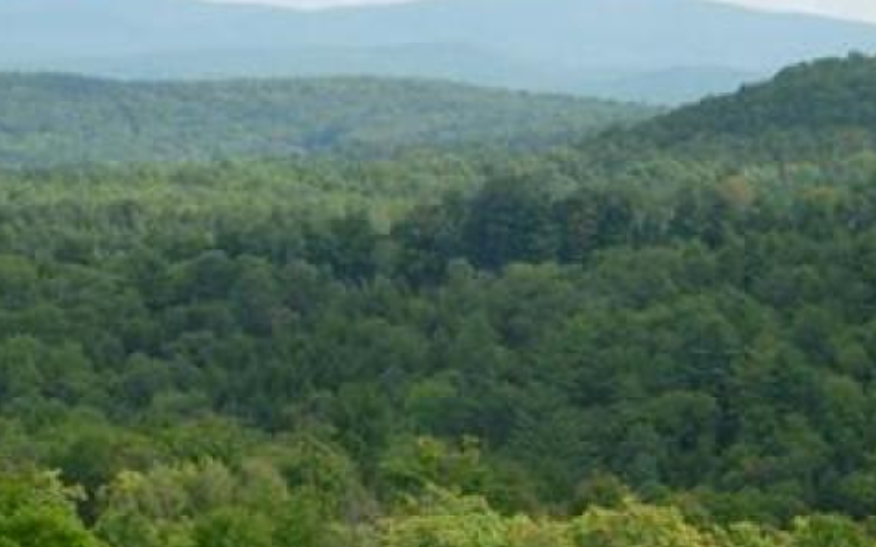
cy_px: 161
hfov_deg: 8.1
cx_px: 508
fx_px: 6182
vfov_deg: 5.1
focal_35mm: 259
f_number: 8.2
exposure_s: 1/186
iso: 79
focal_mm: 23.4
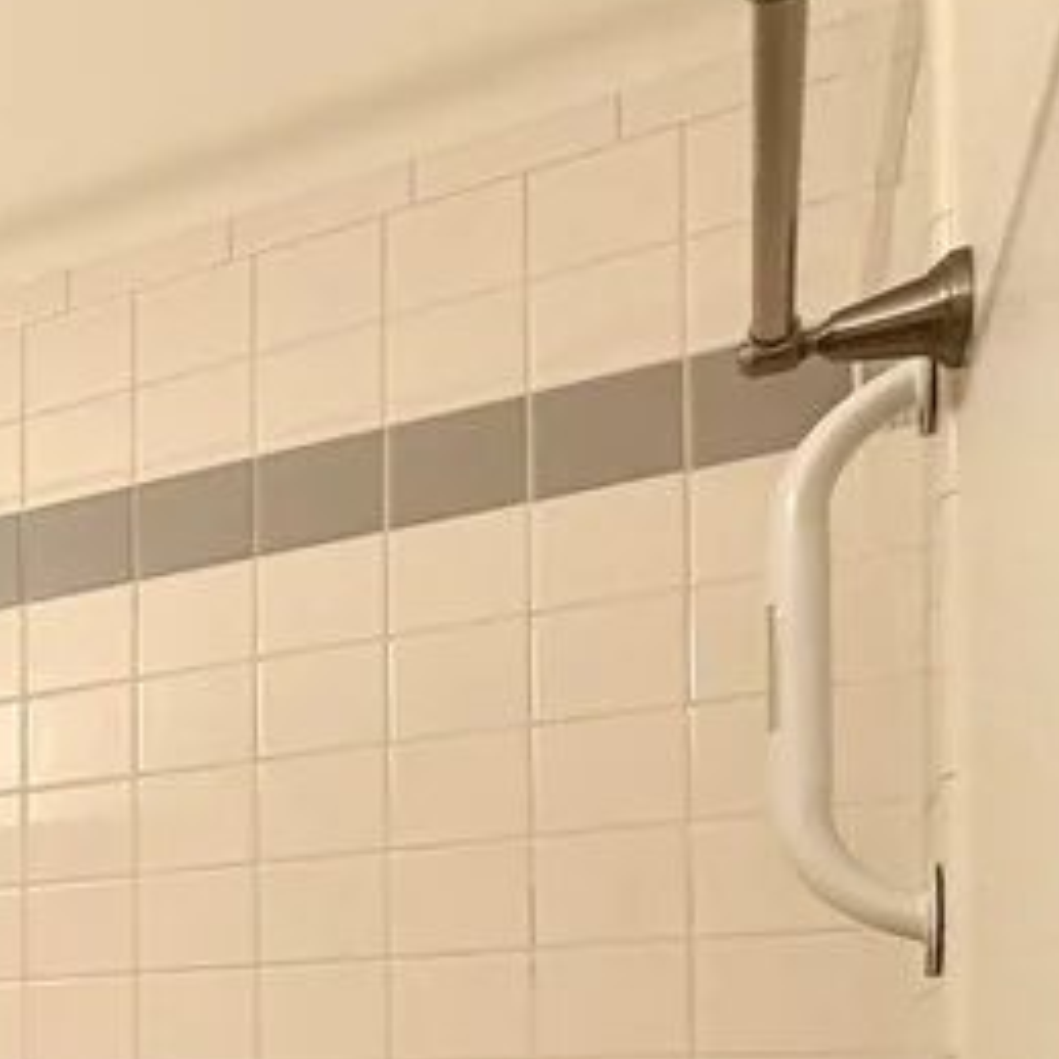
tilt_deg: +2.3
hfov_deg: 20.4
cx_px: -969
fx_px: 1696
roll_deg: -0.3
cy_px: 1120
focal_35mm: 49
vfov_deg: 31.4
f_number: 2.2
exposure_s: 1/120
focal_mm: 2.22
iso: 80
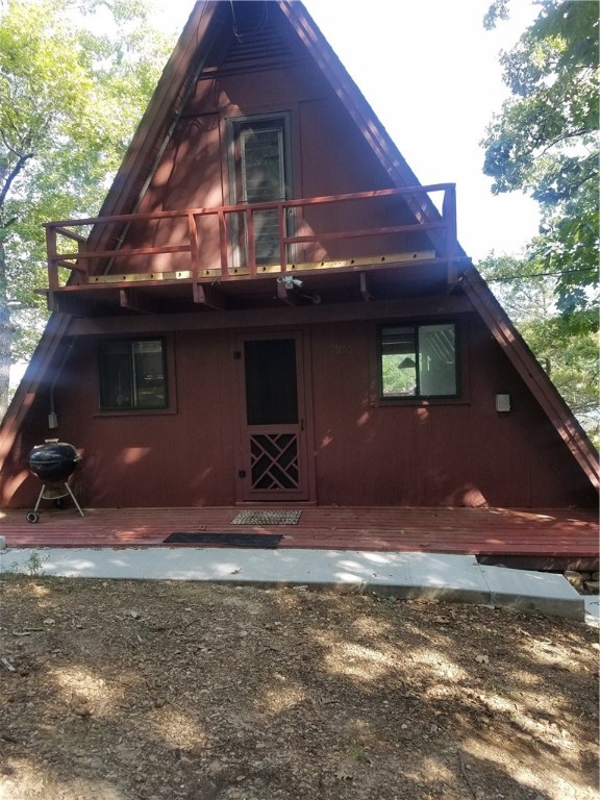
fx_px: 601
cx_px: 300
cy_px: 400
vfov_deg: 67.3
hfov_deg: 53.1
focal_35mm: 26
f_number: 1.7
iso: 50
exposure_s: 1/239
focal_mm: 4.2
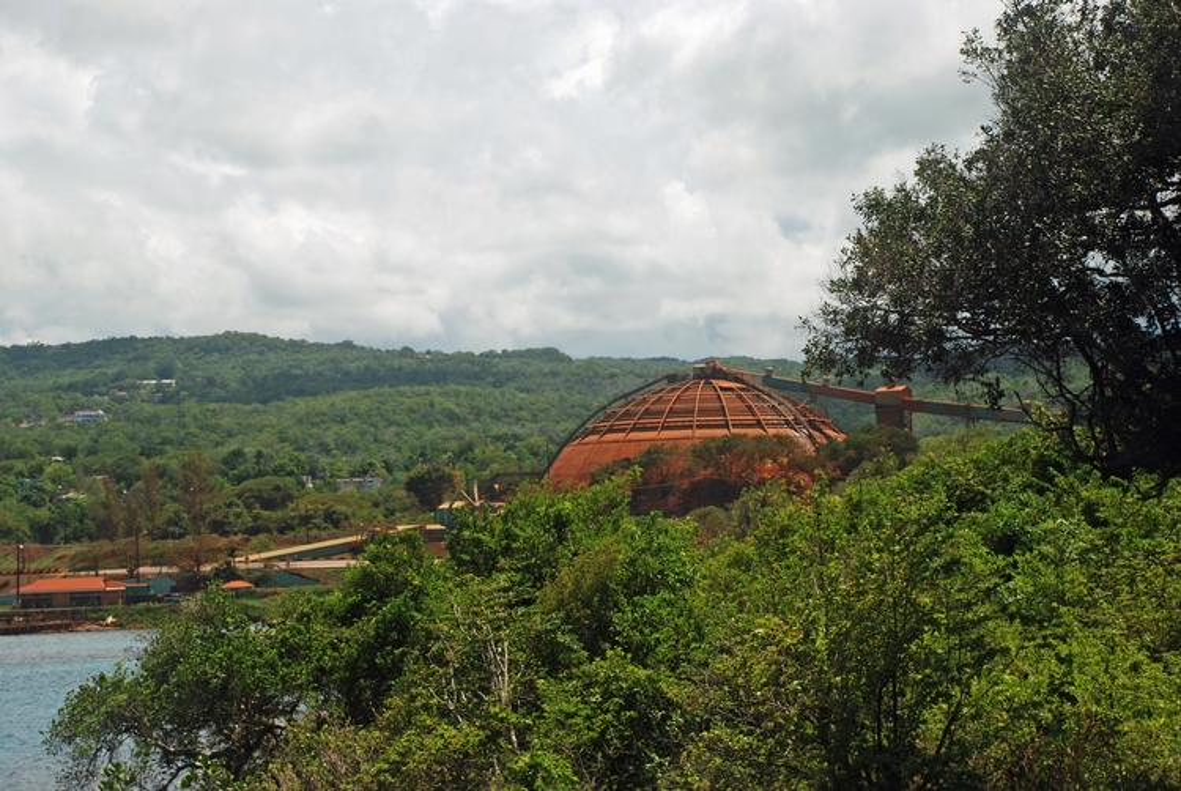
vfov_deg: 15.8
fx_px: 2857
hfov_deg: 23.4
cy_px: 396
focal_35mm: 87
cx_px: 590
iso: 100
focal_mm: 58
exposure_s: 1/500
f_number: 5.6
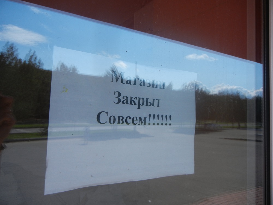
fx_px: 237
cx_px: 136
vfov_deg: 46.8
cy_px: 102
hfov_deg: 60.0
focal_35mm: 30
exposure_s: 1/348
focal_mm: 5.4
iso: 160
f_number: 7
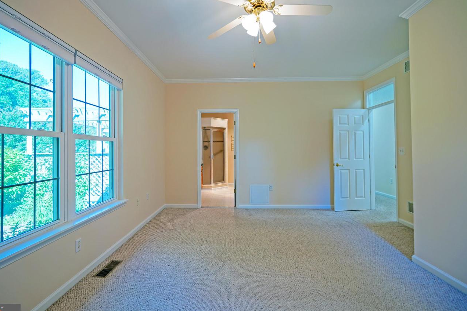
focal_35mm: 17
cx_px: 228
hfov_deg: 93.3
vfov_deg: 70.4
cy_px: 147
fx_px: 220
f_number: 2.8
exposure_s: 1/30
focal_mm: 10
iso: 100
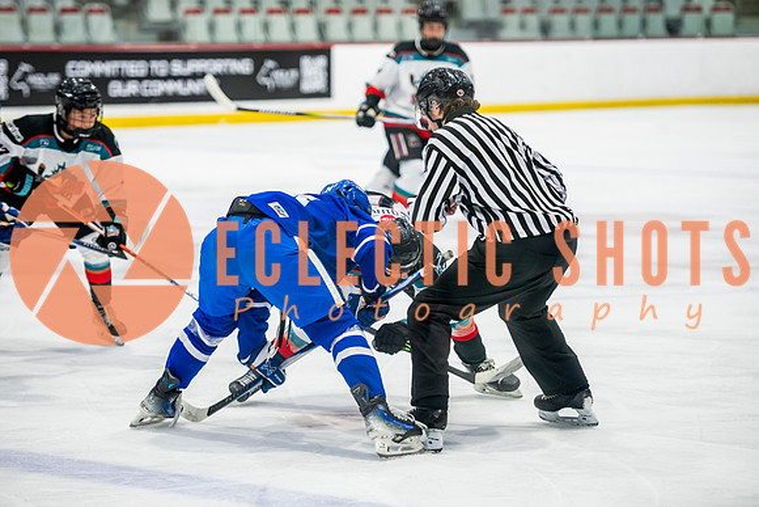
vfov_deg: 9.6
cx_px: 390
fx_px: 3019
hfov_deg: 14.3
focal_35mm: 143
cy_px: 254
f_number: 3.2
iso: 1600
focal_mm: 135
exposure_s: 1/800
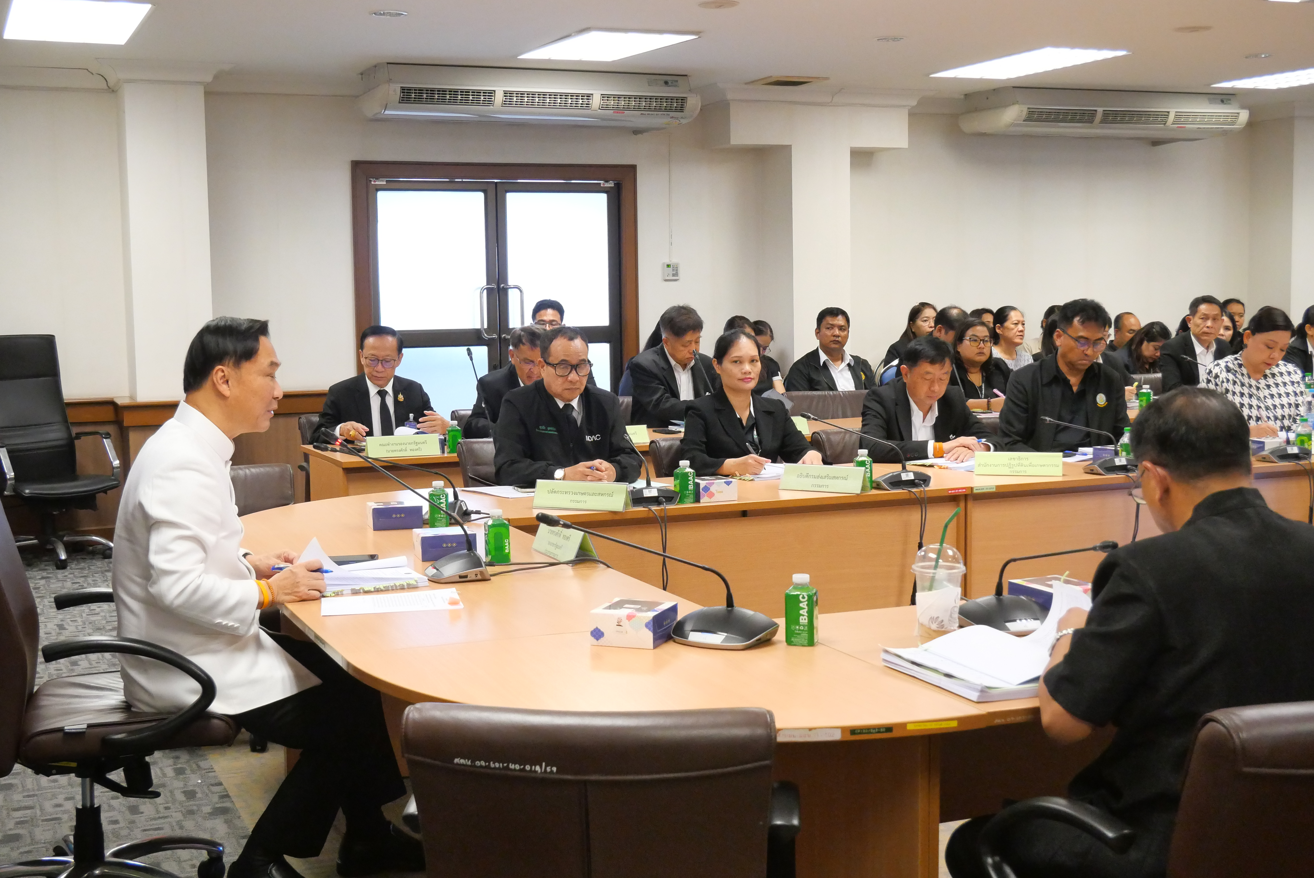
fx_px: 1643
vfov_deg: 29.9
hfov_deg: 43.6
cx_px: 657
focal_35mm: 45
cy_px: 439
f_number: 5.6
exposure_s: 1/100
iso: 3200
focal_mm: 22
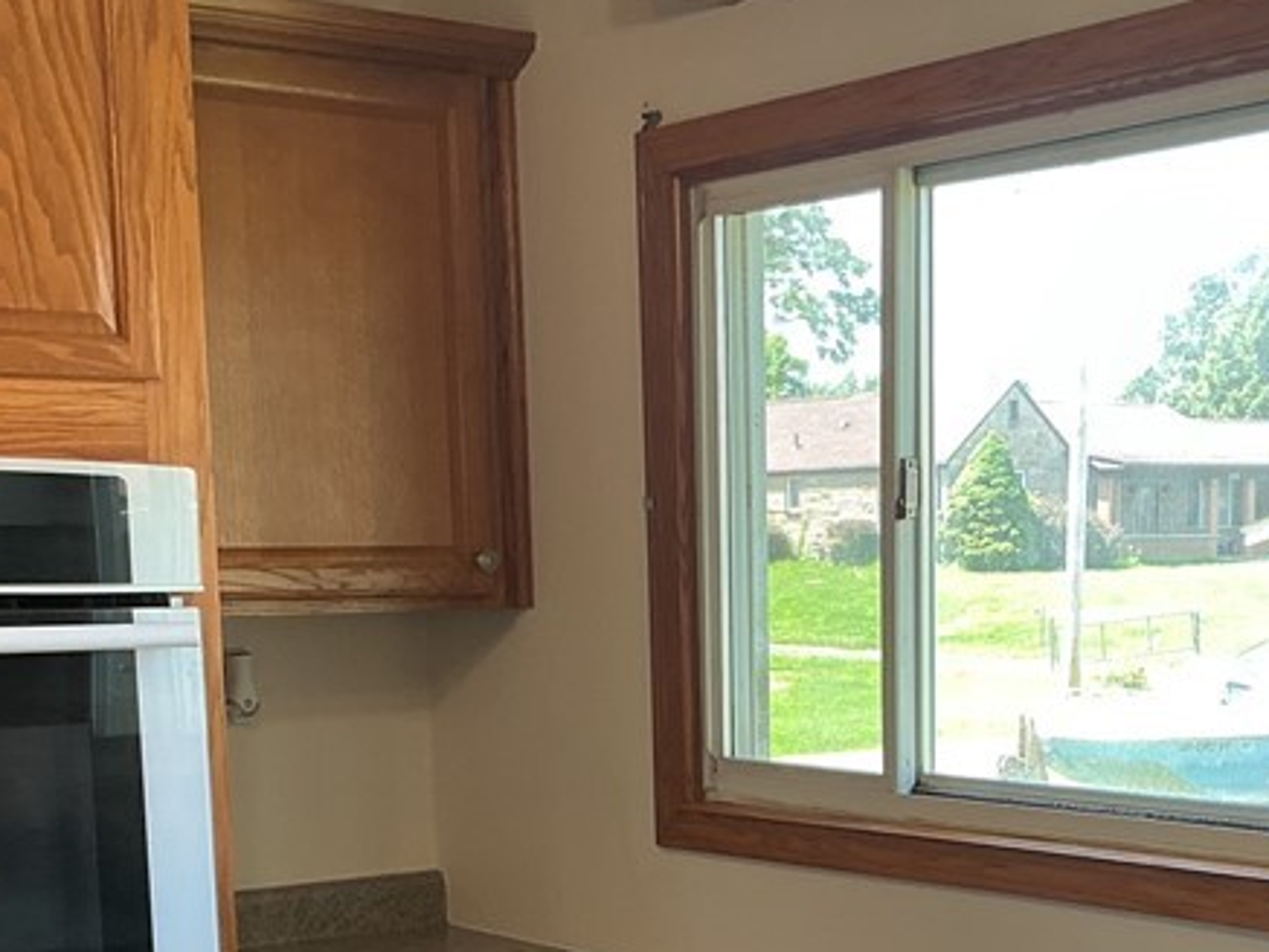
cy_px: 961
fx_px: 2494
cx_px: 799
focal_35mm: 68
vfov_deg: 20.9
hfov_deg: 28.4
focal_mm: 3
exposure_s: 1/120
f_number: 1.8
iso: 64
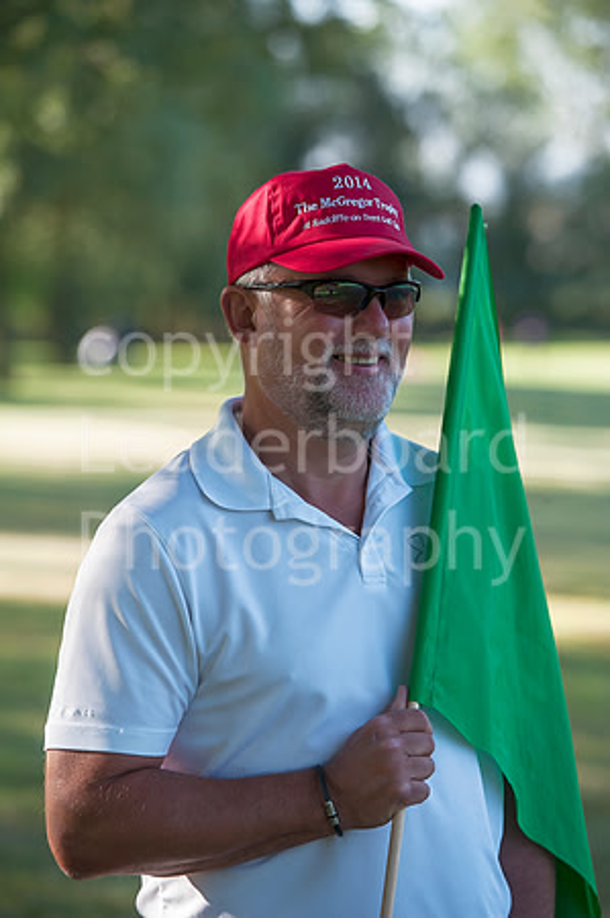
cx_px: 305
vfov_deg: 14.7
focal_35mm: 140
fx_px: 3566
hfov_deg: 9.8
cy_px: 459
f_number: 4
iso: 200
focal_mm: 140
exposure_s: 1/250
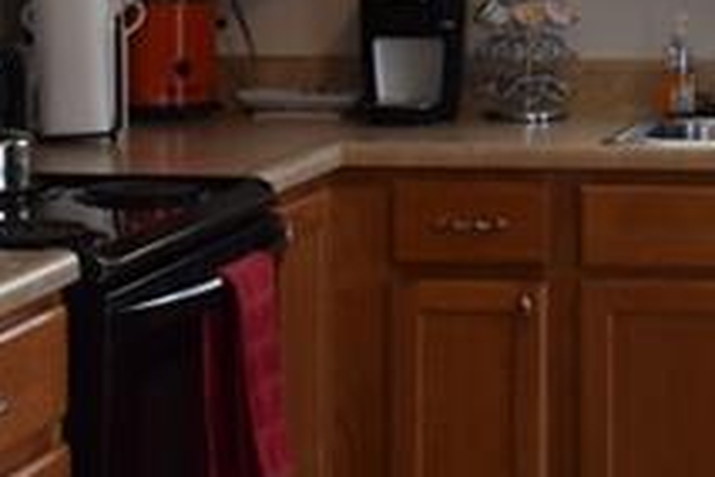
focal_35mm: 144
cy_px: -124
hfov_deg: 13.3
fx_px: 2860
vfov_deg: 9.4
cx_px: 1118
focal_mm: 20
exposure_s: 1/100
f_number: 5
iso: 800
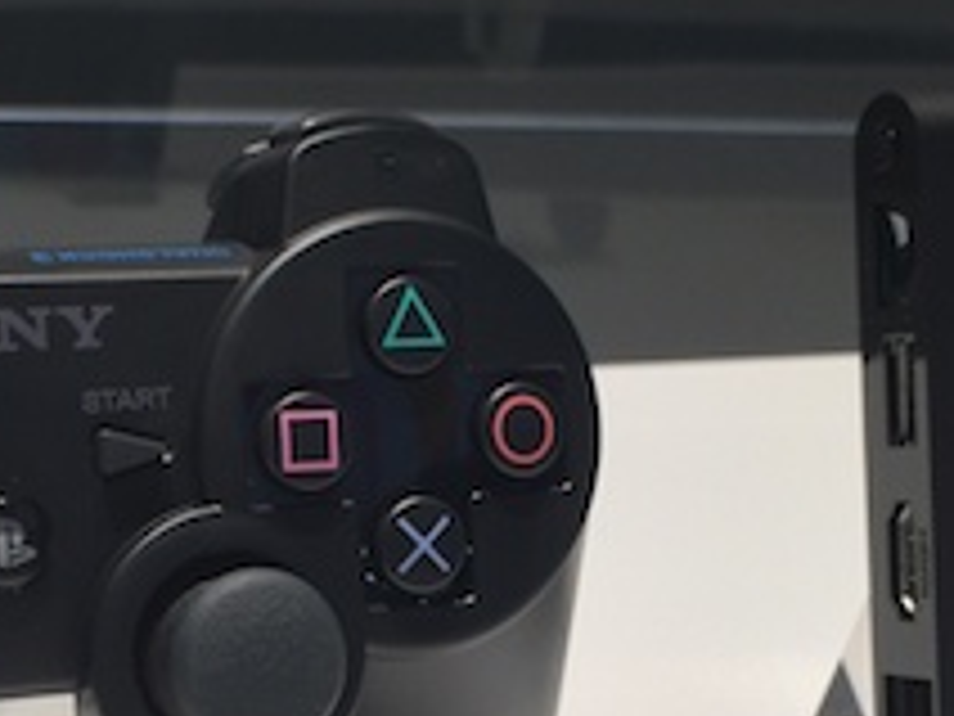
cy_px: 590
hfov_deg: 22.9
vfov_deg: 17.2
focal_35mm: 85
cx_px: 274
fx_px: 2343
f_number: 2.2
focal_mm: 4.12
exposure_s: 1/60
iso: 40
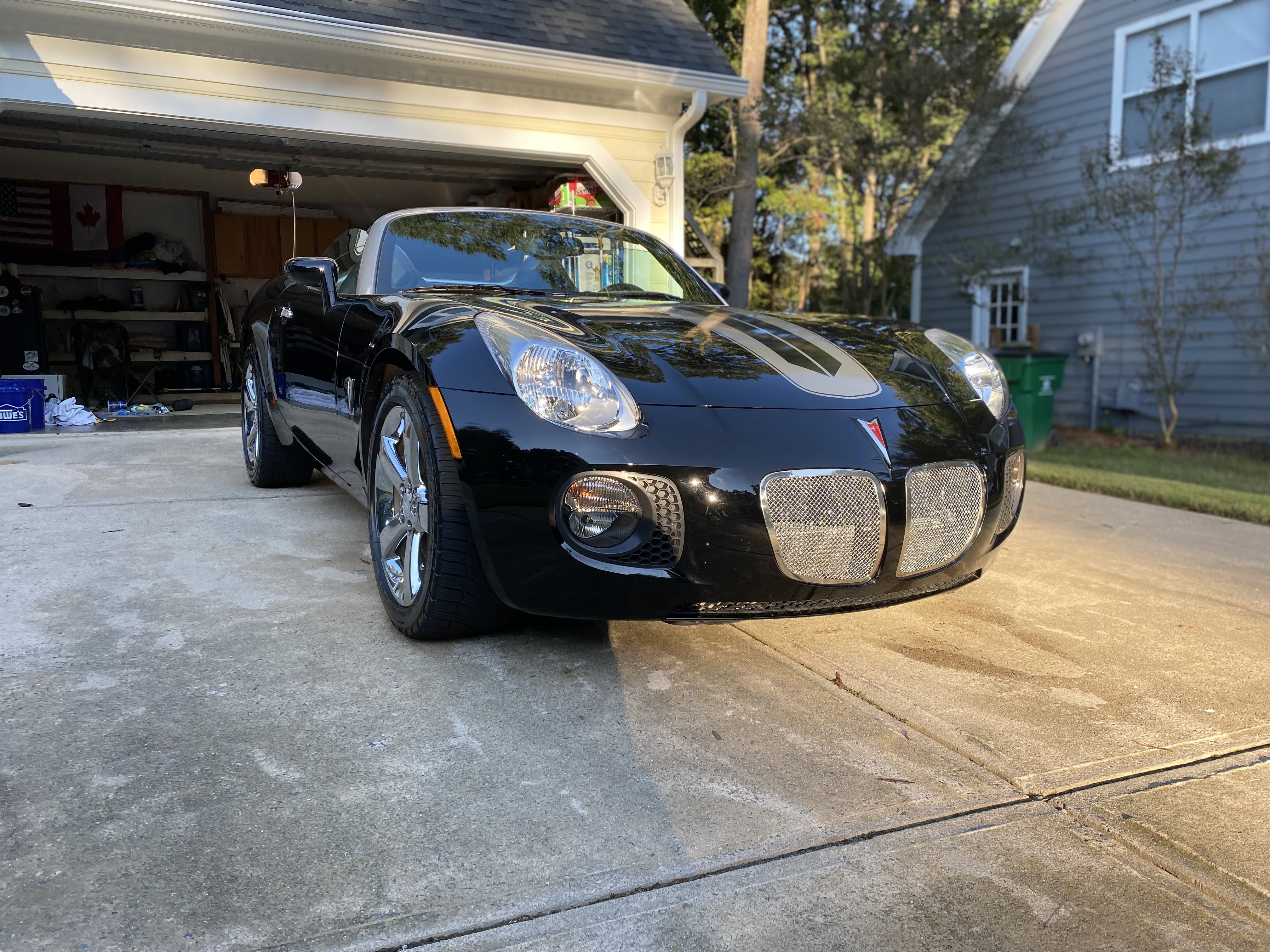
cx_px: 635
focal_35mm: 26
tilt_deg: -5.1
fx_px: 954
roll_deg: +2.2
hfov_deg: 67.3
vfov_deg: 53.1
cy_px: 476
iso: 32
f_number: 1.8
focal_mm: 4.25
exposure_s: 1/311
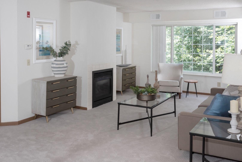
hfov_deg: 50.7
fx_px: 256
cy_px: 81
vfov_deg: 35.1
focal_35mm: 38
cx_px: 121
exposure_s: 1/50
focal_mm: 38
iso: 800
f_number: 11
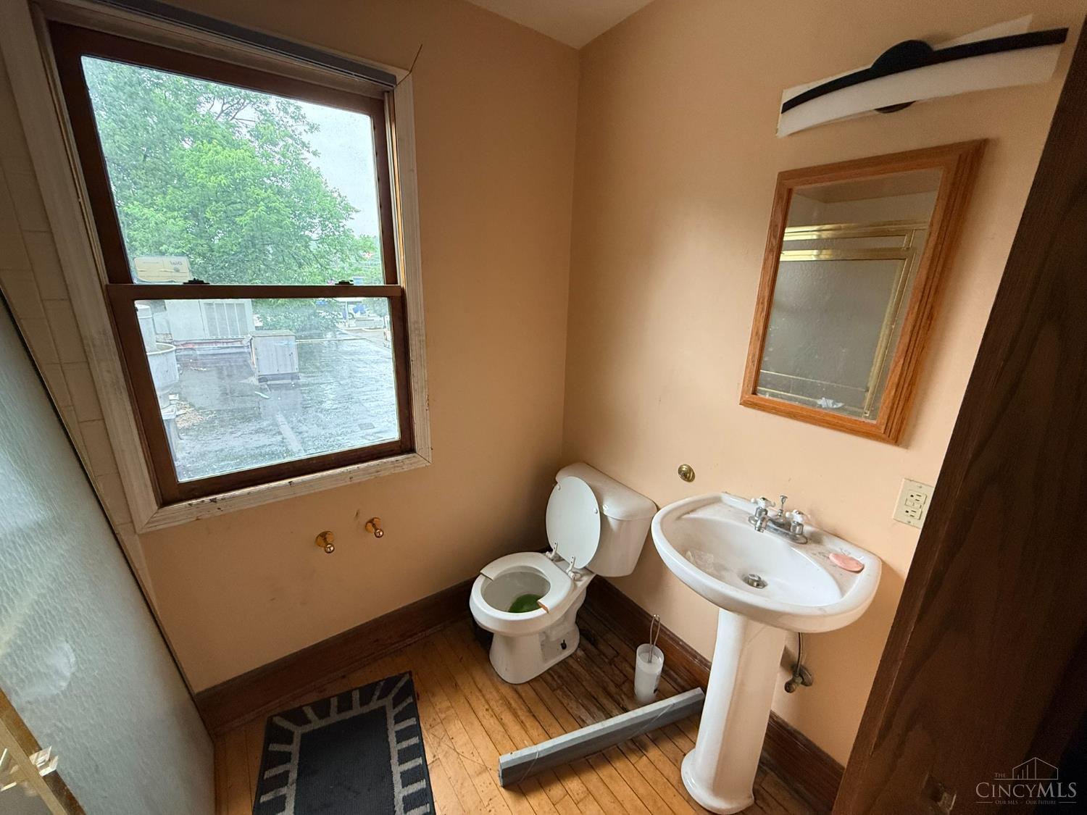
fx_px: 440
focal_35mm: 14
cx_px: 544
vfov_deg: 85.7
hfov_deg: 102.1
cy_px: 408
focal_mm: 2.22
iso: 320
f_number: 2.2
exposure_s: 1/99
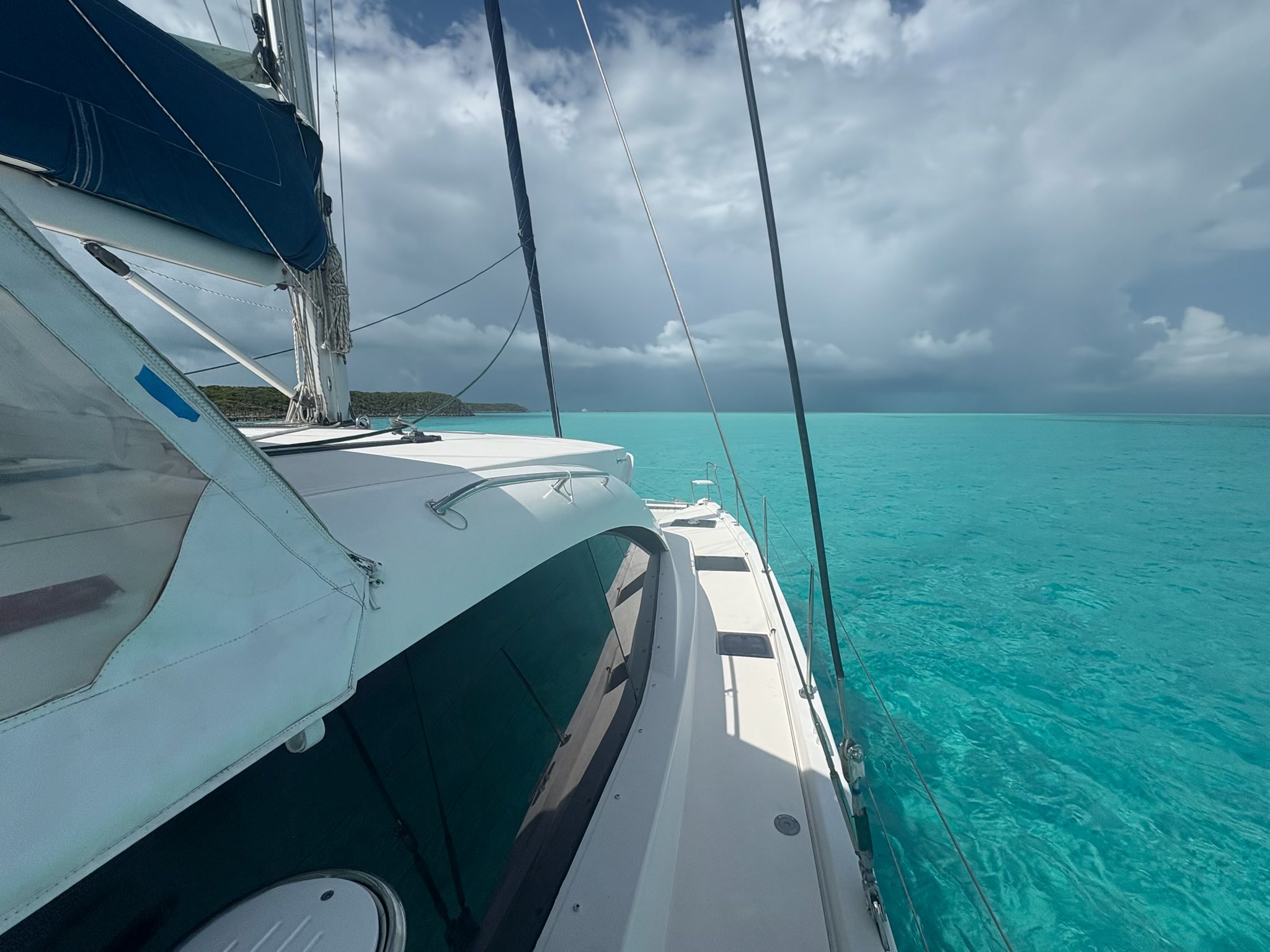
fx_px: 514
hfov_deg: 102.1
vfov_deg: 85.7
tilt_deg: -7.5
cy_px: 476
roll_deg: +1.2
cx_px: 635
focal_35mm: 14
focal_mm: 2.22
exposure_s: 1/6135
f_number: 2.2
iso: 50
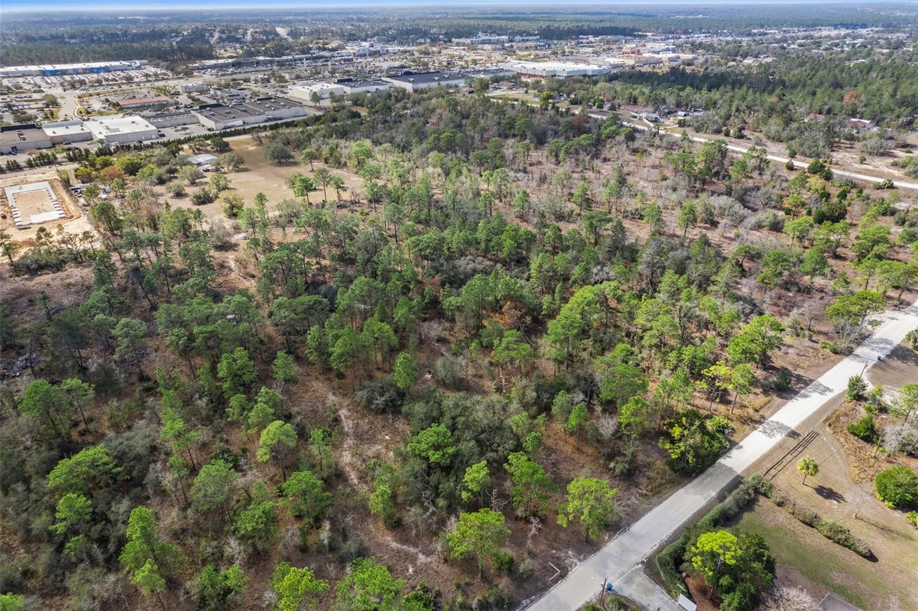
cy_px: 306
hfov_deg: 78.6
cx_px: 459
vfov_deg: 57.2
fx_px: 561
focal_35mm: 22
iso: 200
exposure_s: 1/1000
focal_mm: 8.38
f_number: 2.8
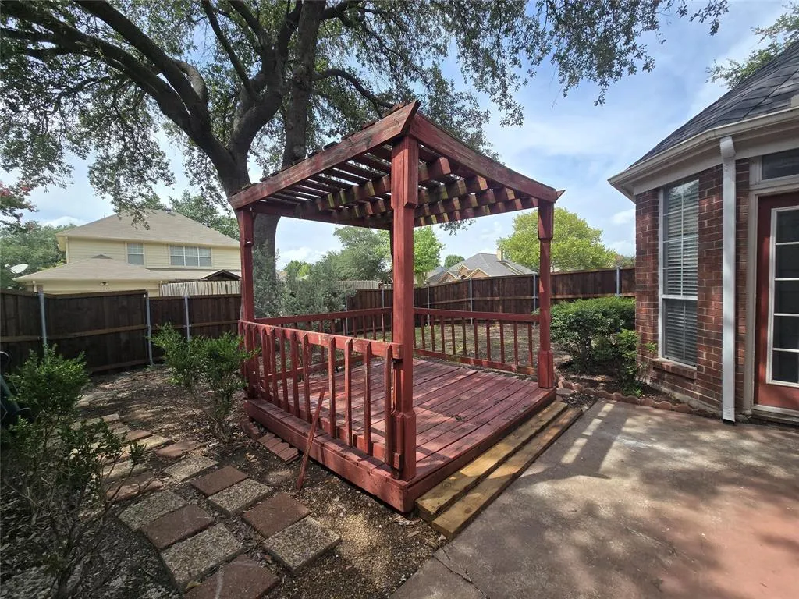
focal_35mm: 13
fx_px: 300
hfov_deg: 106.2
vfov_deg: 89.9
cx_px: 400
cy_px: 300
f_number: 2.2
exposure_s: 1/1402
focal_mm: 2.2
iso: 50
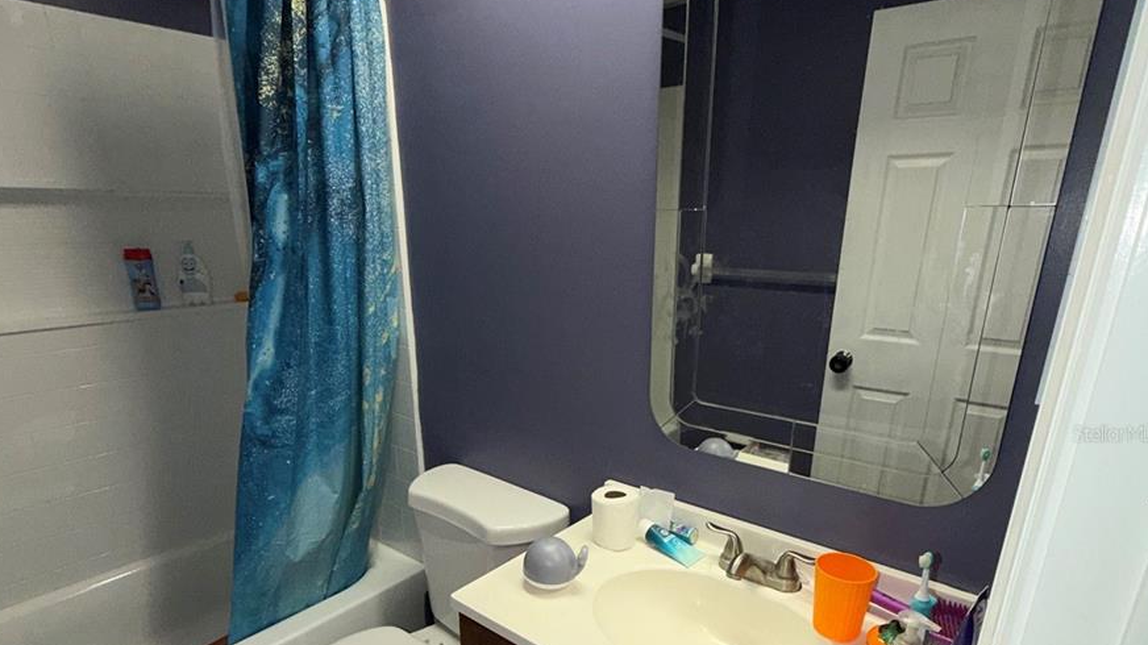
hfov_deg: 83.9
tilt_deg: -19.2
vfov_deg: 52.5
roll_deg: +0.3
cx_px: 574
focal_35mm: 21
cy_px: 433
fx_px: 639
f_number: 2.2
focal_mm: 2.22
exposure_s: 1/120
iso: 80
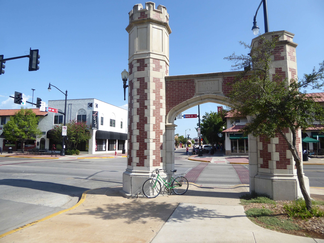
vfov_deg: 54.9
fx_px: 234
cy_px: 122
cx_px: 162
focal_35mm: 25
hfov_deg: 69.4
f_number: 3.3
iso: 80
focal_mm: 4.3
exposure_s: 1/800
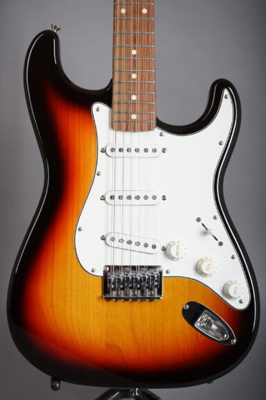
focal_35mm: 68
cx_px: 133
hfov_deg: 20.0
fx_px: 755
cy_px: 200
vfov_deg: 29.7
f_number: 8
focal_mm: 68
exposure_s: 1/160
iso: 160
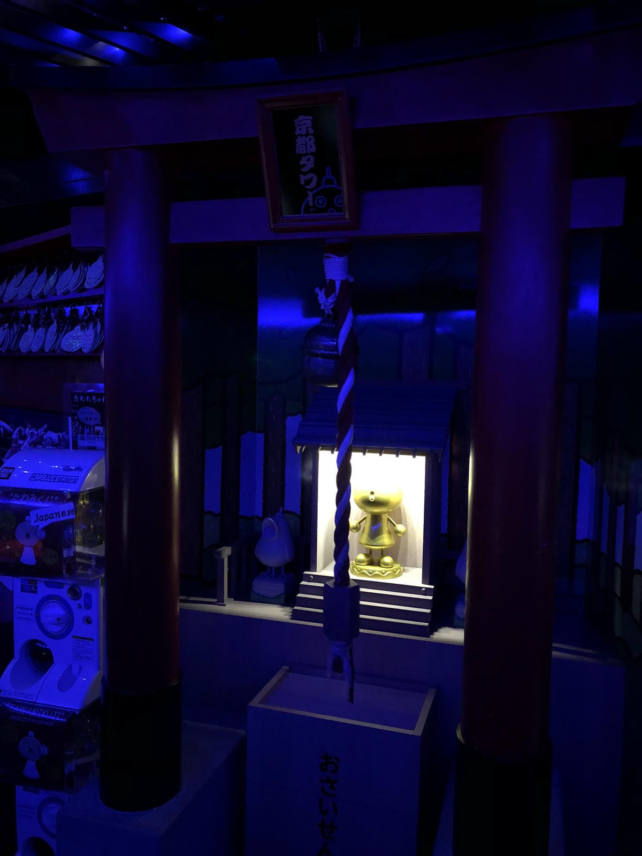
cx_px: 321
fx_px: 717
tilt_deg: -4.4
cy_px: 428
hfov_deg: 48.2
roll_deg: -1.7
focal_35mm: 29
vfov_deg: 61.7
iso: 100
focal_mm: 3.99
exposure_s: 1/5
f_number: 1.8
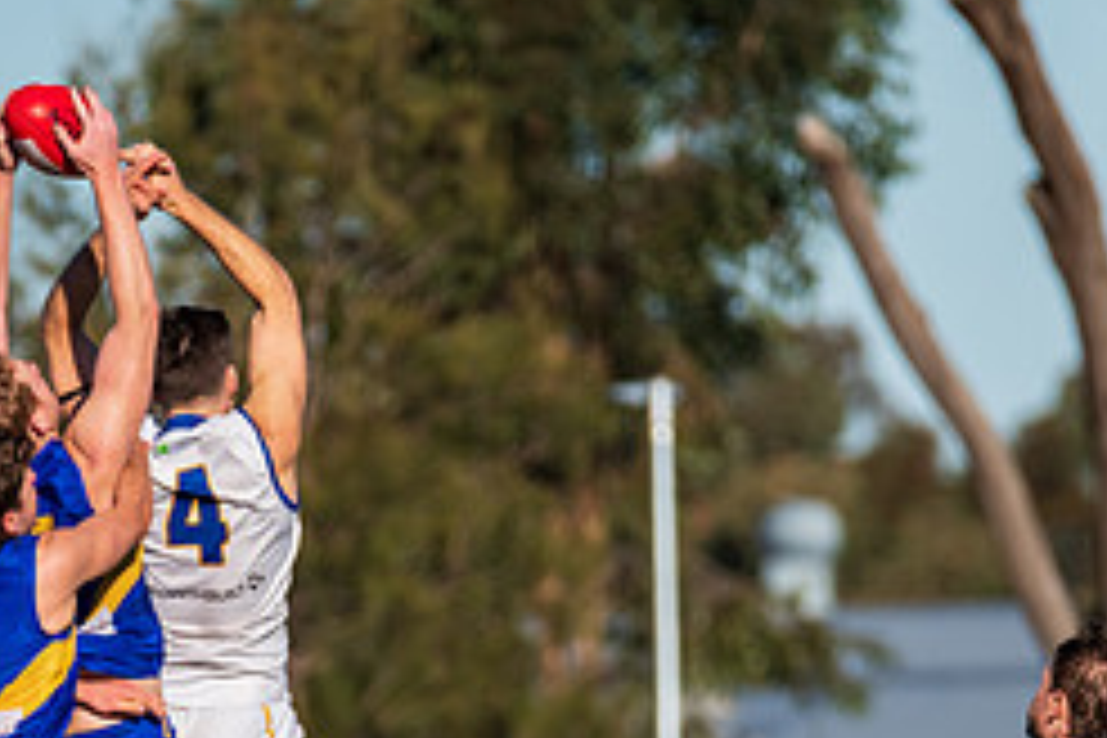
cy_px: 619
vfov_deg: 1.3
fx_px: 32654
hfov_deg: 1.9
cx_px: 342
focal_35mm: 1062
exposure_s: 1/3200
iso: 800
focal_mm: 450
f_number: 8
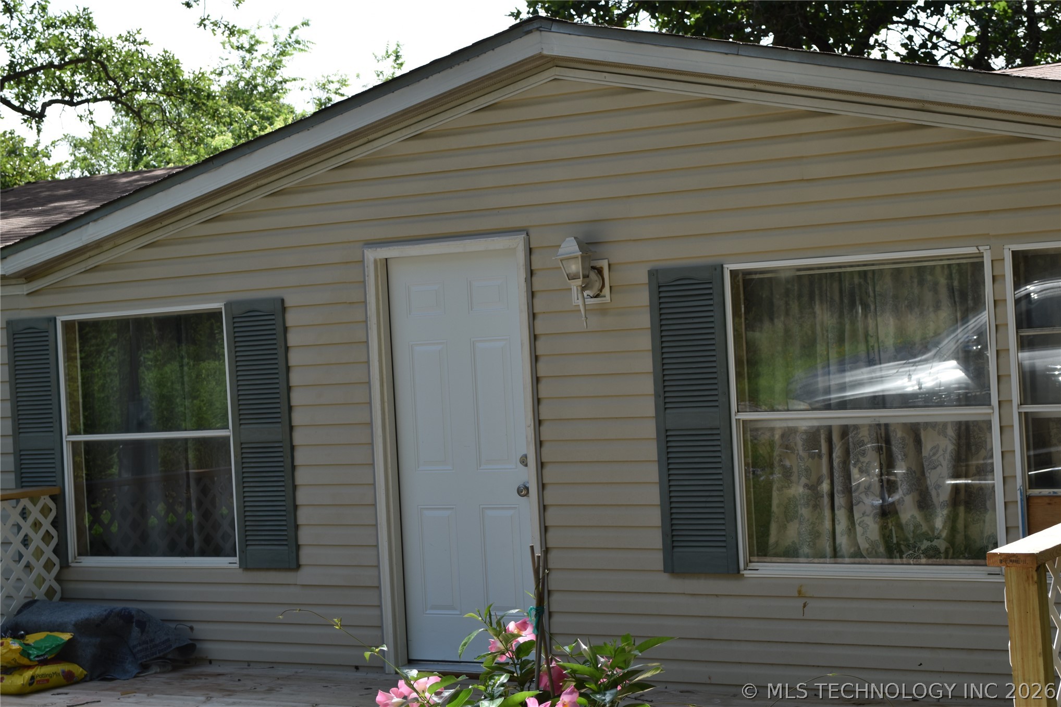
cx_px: 530
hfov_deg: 31.9
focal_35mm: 63
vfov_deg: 21.6
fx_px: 1856
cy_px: 354
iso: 125
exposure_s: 1/250
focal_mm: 42
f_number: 8
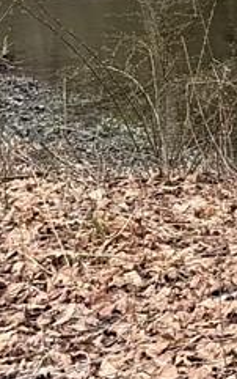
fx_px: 2228
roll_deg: +2.5
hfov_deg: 5.8
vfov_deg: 9.6
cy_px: -94
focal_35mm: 216
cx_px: 640
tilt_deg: -8.2
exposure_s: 1/363
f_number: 1.78
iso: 80
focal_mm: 6.76
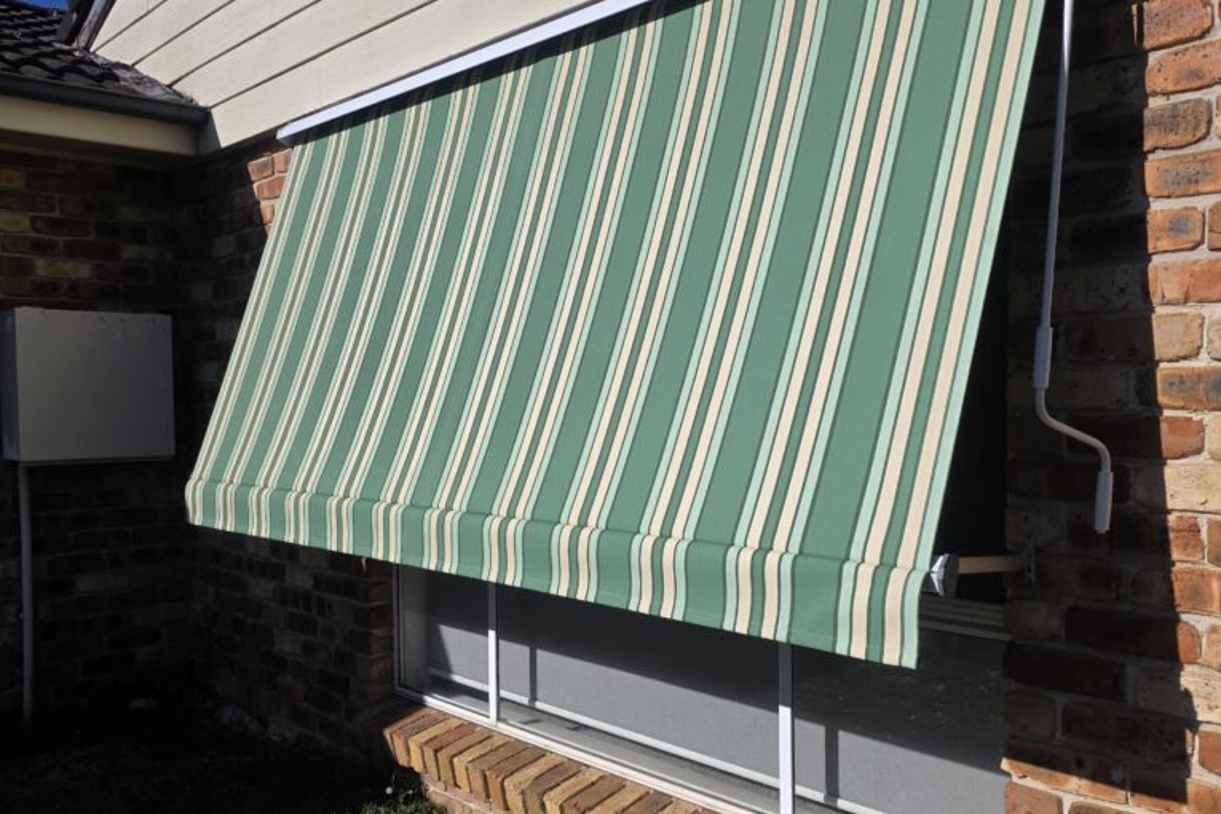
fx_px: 1085
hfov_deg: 58.7
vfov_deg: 41.0
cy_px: 460
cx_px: 610
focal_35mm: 32
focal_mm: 6.3
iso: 50
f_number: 1.7
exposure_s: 1/7944
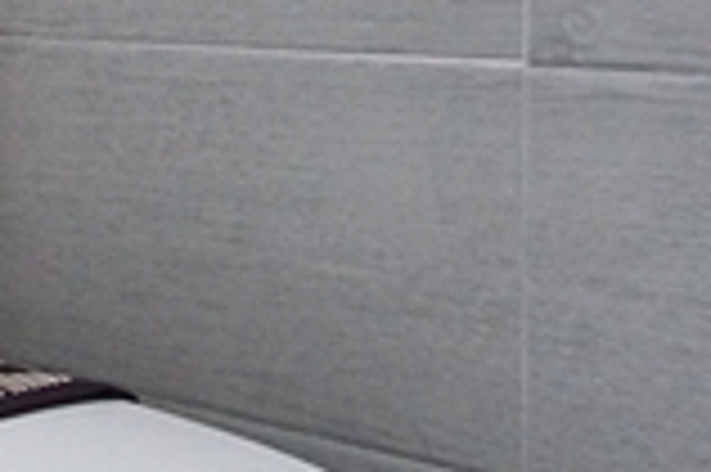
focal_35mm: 84
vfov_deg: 15.7
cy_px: -90
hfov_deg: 17.6
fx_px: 1648
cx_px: -693
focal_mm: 11
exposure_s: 1/50
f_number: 7.1
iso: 1600
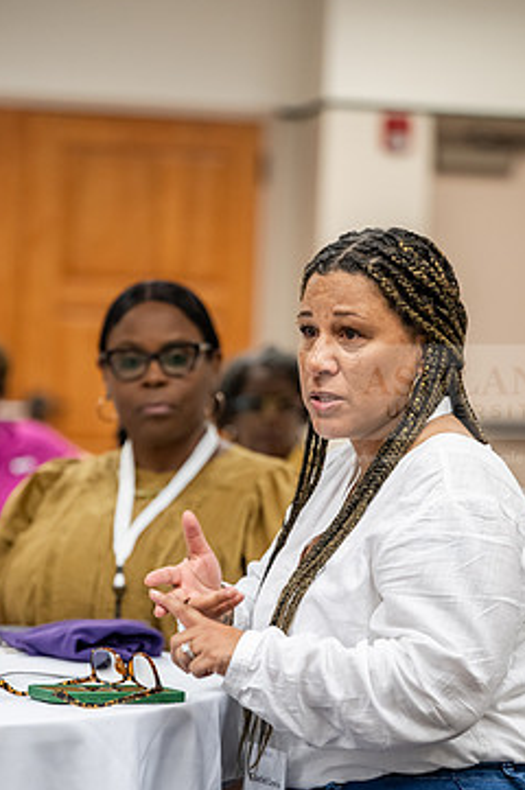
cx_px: 287
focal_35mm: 131
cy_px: 481
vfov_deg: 15.6
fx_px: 2871
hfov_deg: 10.4
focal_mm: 105
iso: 2000
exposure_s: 1/200
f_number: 2.8
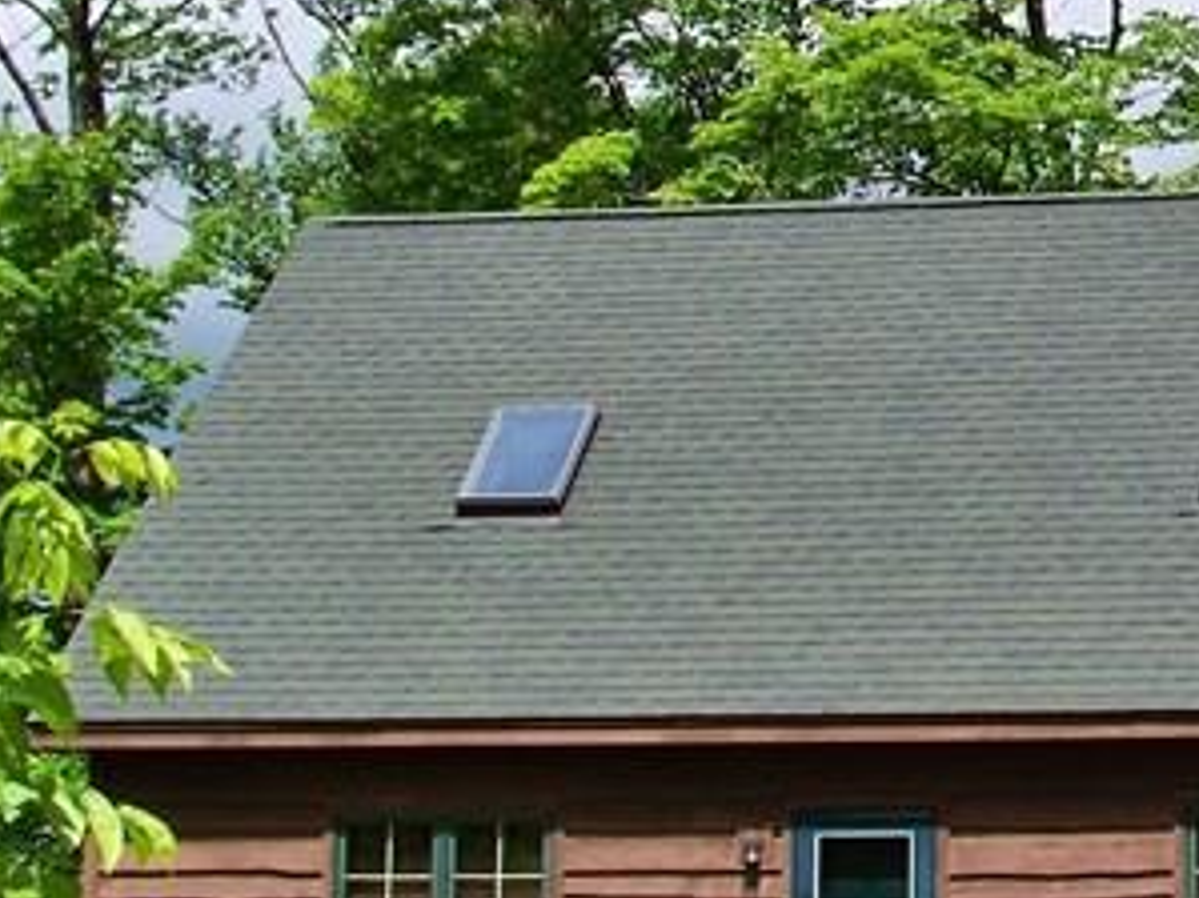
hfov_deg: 16.6
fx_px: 3912
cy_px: 261
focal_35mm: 113
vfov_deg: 13.1
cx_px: 1464
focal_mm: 5.85
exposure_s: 1/640
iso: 80
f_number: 4
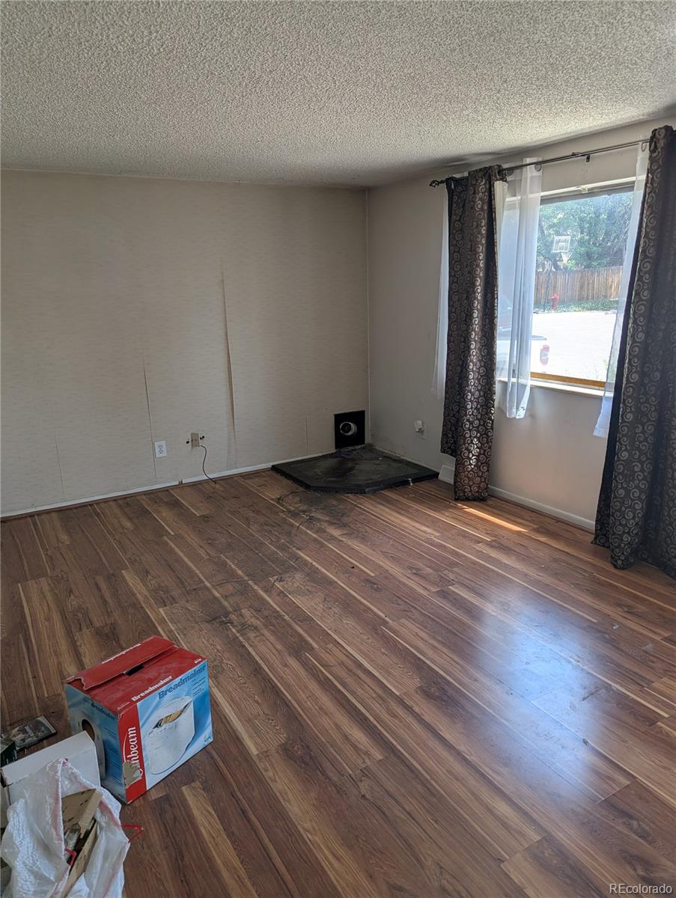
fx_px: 624
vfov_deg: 71.5
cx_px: 338
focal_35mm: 24
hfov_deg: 56.9
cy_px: 449
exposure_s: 1/273
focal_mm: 6.81
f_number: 1.85
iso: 37
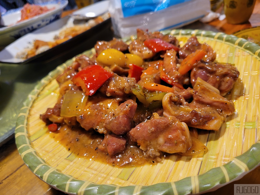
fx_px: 195
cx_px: 130
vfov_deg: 53.1
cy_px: 98
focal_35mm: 26
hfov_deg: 67.3
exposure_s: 1/60
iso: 200
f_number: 1.8
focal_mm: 5.4
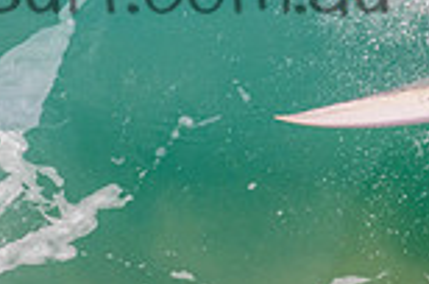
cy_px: -52
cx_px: 95
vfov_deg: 0.5
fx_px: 35926
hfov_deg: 0.7
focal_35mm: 3021
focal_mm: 800
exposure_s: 1/2000
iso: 1400
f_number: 11
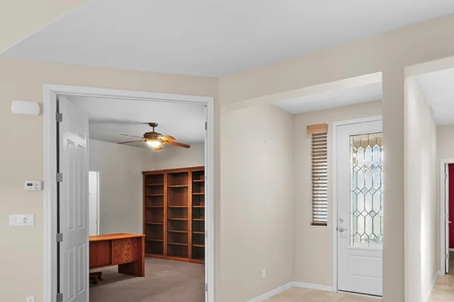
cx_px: 277
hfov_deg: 70.6
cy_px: 206
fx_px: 315
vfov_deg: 50.2
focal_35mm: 25
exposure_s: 1/5
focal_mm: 17
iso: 400
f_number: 8
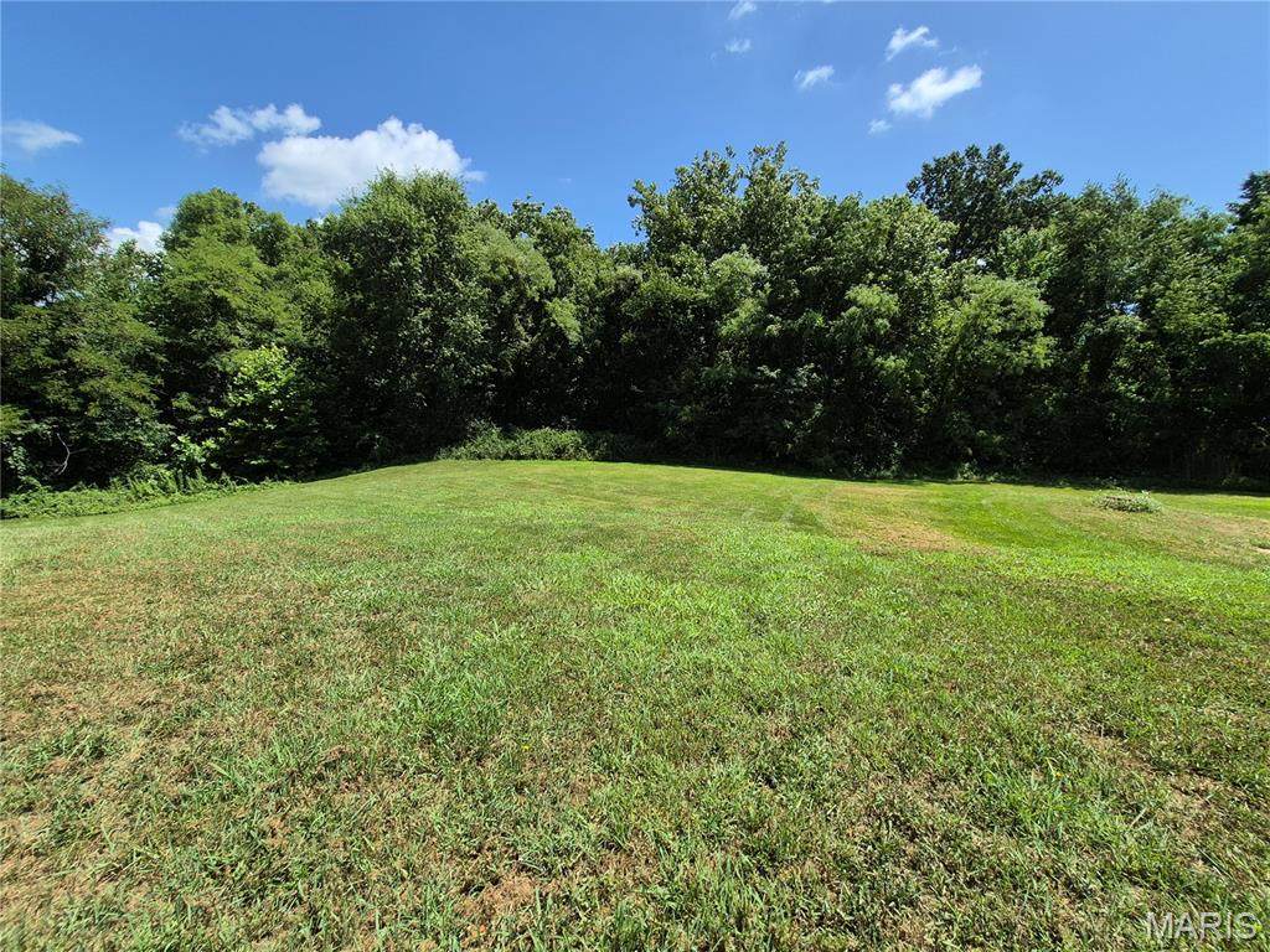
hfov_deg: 106.2
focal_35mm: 13
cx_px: 635
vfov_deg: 89.9
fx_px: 477
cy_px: 476
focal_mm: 1.74
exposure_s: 1/1656
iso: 50
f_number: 2.2
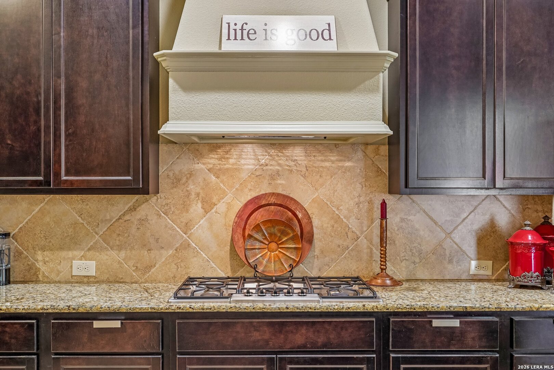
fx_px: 539
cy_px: 185
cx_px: 277
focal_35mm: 35
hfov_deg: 54.4
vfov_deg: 37.9
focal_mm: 35
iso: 400
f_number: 8
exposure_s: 1/5
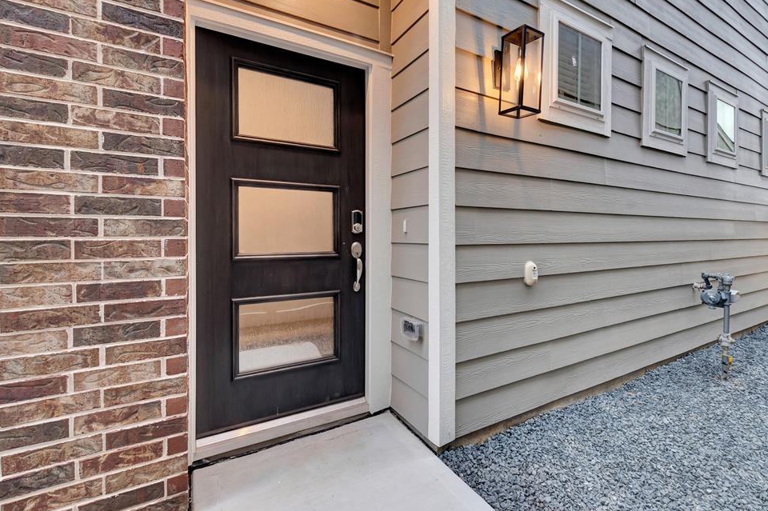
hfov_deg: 96.7
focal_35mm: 16
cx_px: 406
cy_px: 242
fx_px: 341
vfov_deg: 73.6
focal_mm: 10
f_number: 8
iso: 200
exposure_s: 1/13
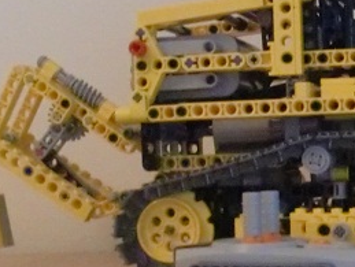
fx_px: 1140
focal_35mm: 111
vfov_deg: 13.3
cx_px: 370
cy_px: 199
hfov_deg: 17.2
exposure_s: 1/60
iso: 1600
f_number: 2.8
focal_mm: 6.3
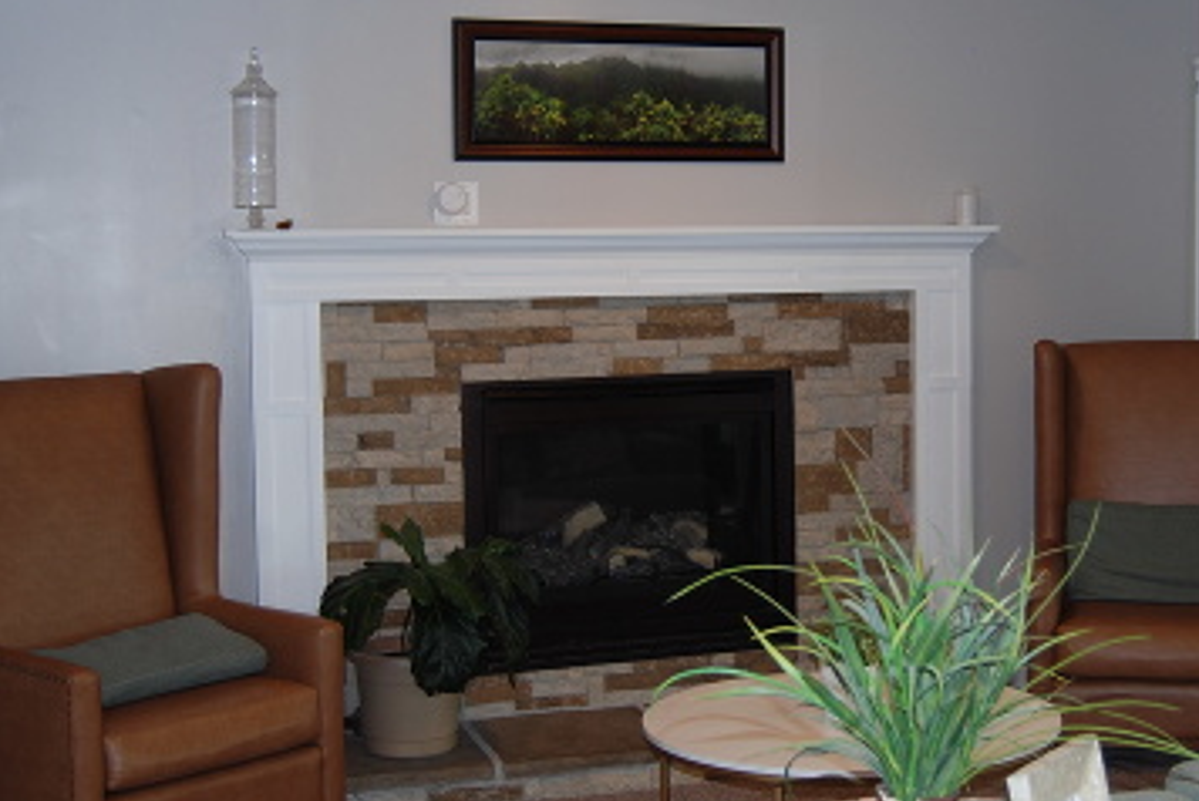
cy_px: 337
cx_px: 748
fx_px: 1800
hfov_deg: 36.6
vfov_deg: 25.1
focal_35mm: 54
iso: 200
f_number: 3.8
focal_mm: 20
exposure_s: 1/60
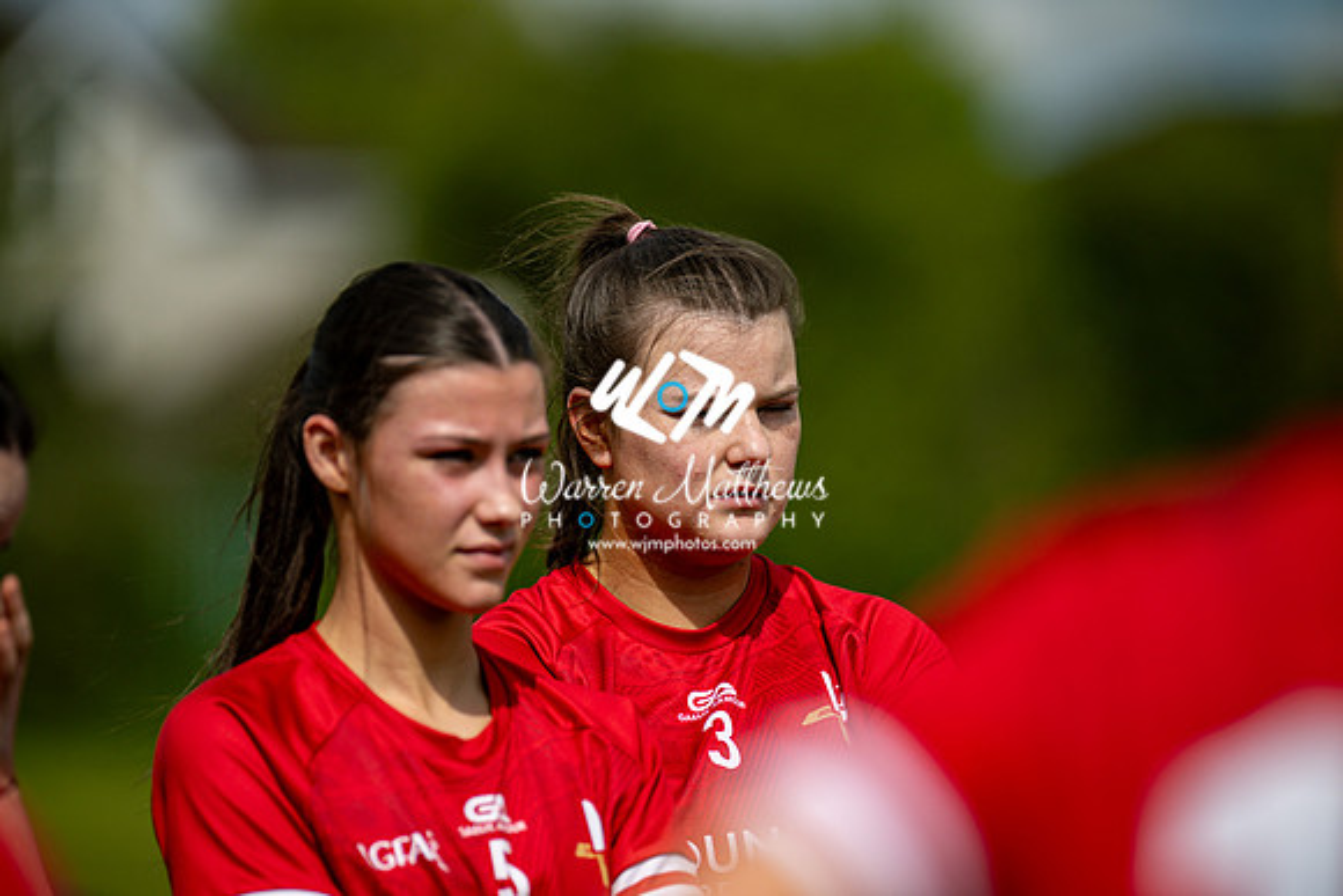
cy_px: 448
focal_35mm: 300
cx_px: 672
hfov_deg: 6.9
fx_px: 11194
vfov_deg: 4.6
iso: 100
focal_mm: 300
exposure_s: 1/6400
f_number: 2.8
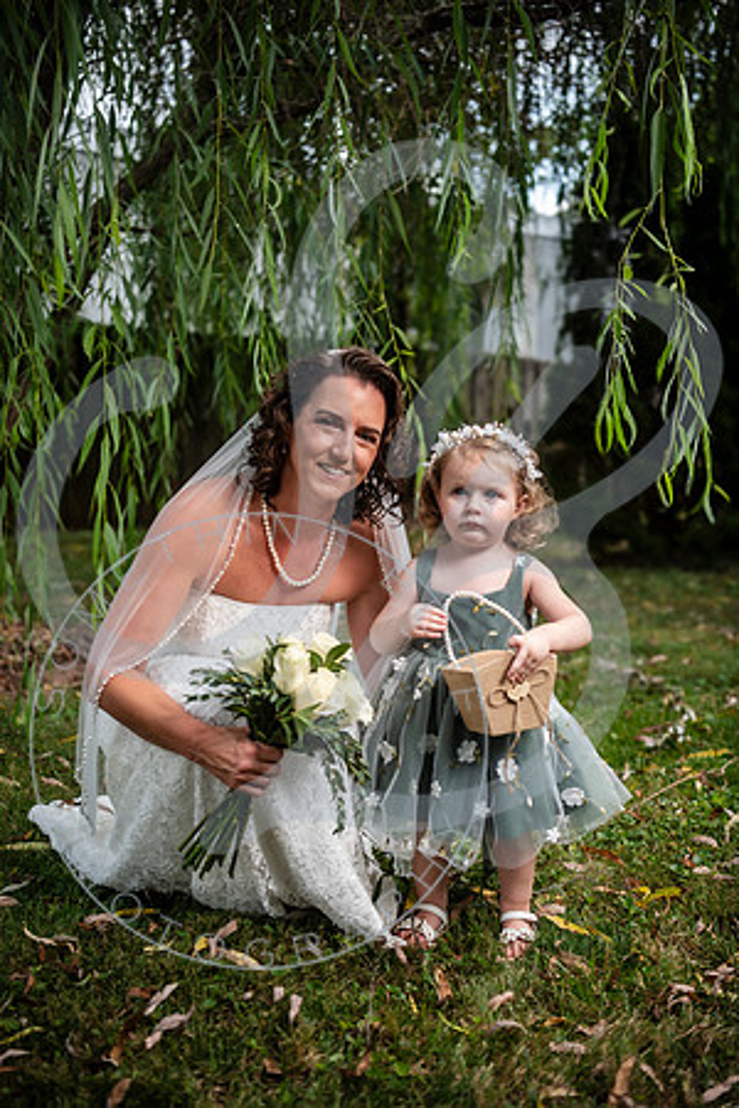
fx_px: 1355
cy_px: 554
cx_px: 370
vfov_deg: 44.5
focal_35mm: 44
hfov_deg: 30.5
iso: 100
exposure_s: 1/250
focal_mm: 44
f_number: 2.8
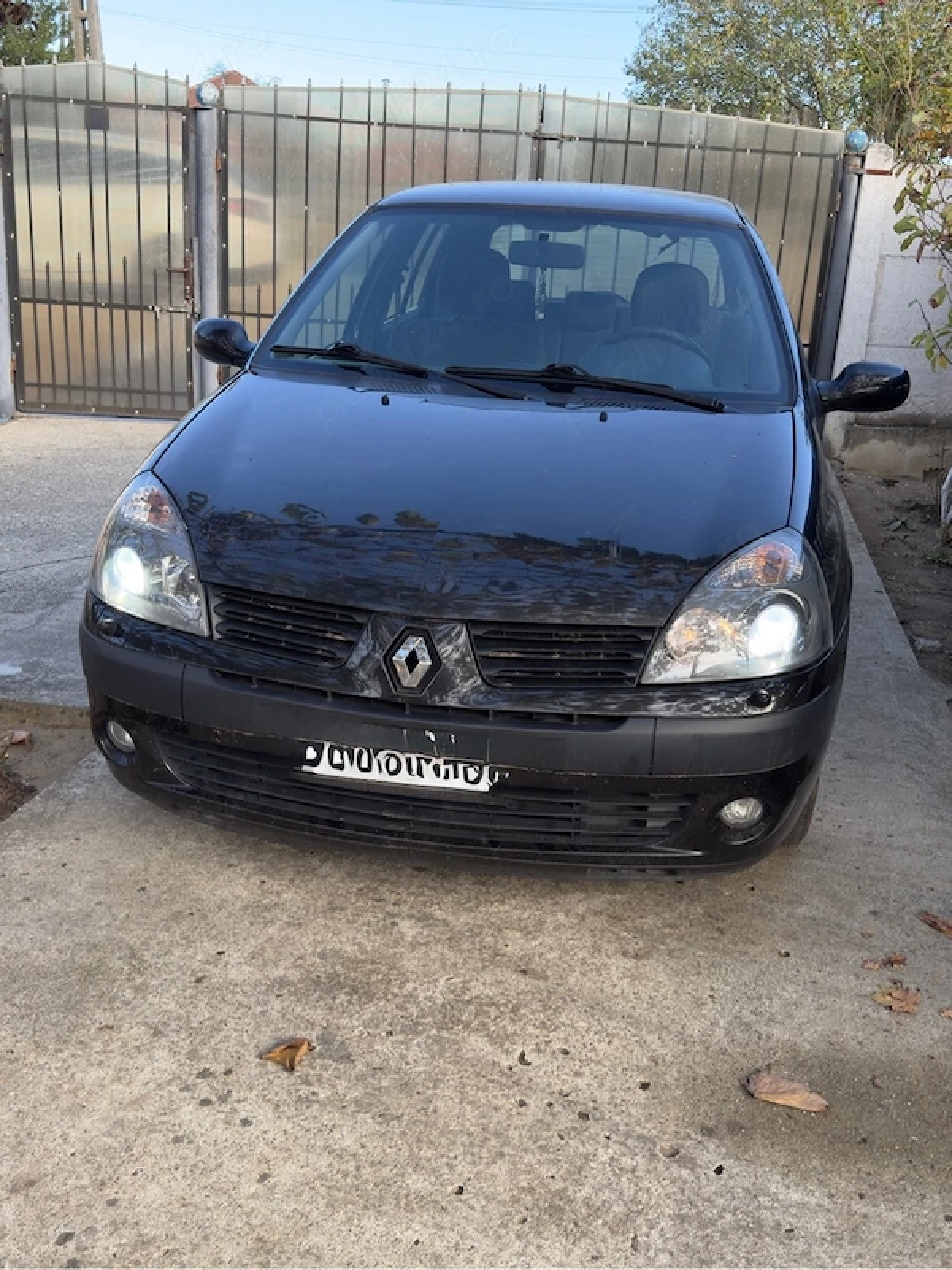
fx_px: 1283
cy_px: 635
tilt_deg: -16.7
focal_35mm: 35
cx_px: 476
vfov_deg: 52.6
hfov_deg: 40.7
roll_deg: -2.7
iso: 100
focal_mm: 6.76
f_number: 1.78
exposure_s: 1/651
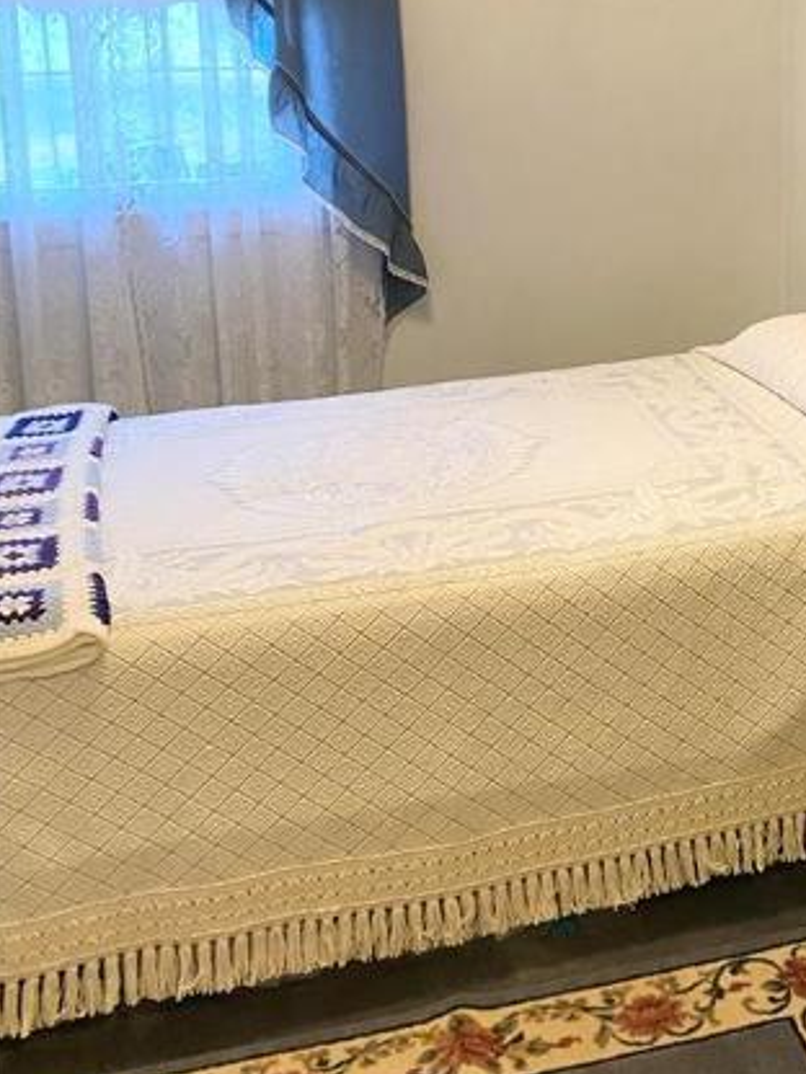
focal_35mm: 48
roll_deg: +0.1
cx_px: 736
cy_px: 235
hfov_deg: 29.0
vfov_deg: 38.4
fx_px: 1490
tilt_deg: -11.3
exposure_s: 1/40
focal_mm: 4.25
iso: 400
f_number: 1.8
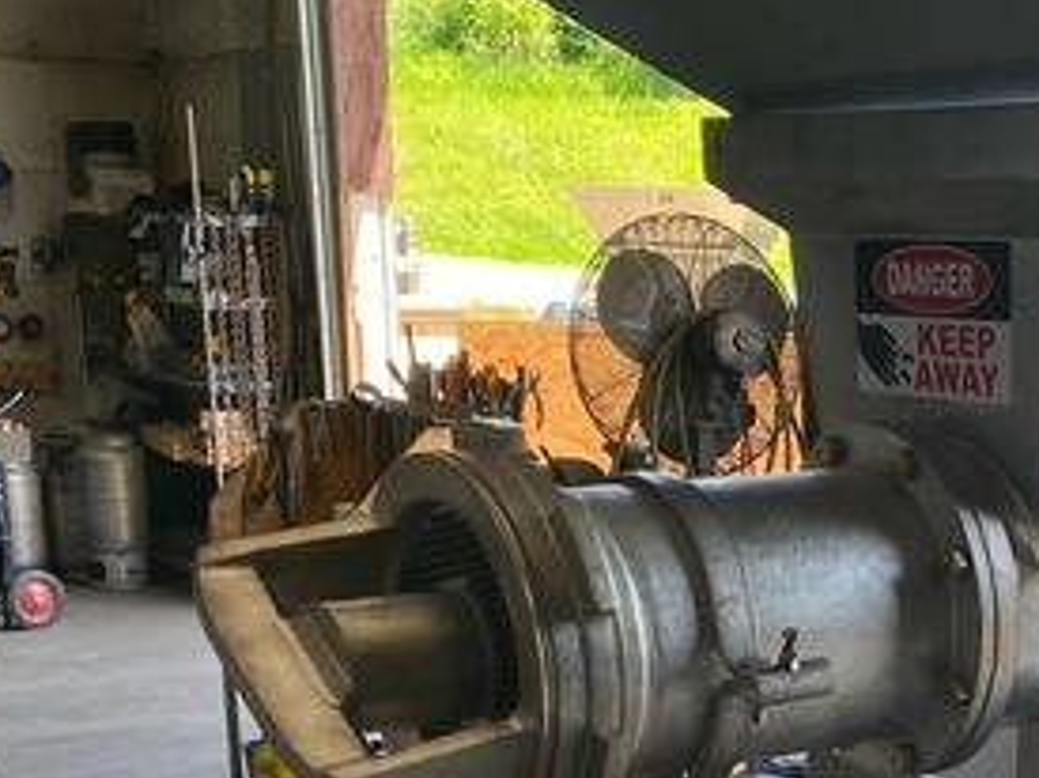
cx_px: 1062
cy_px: 814
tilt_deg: -13.7
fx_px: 2130
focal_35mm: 71
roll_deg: -0.3
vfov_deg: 20.0
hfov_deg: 25.9
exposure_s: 1/122
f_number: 1.8
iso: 32
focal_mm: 4.25
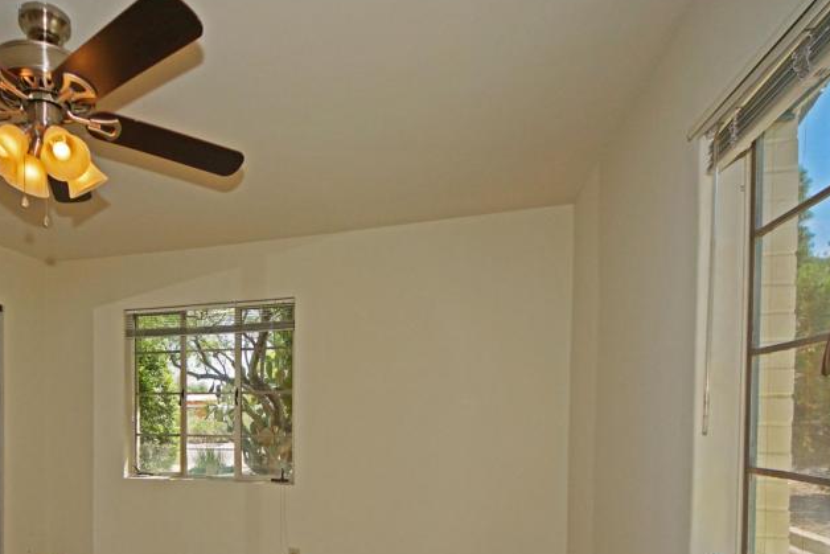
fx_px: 507
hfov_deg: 75.8
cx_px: 270
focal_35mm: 22
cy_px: 426
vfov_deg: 54.2
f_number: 4.5
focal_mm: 8
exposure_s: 1/400
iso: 200
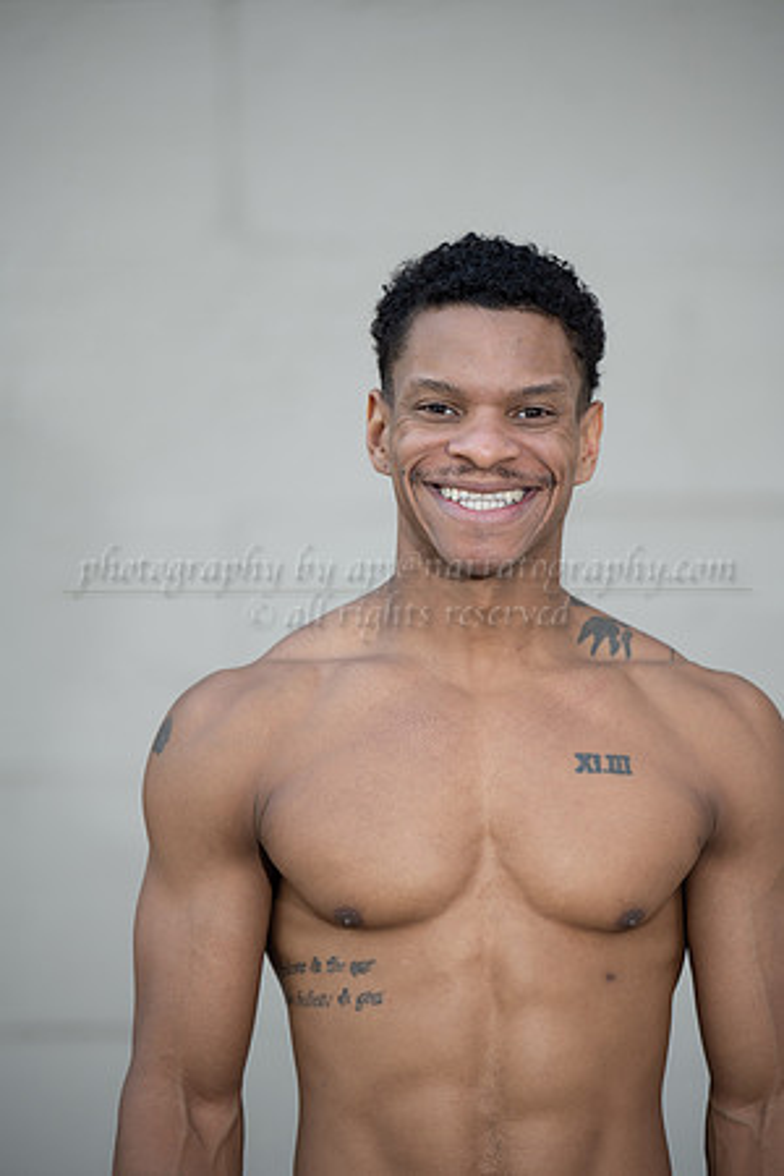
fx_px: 4246
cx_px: 392
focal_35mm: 130
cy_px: 588
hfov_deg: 10.5
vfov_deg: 15.8
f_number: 2.8
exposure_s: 1/800
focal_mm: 130
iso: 200
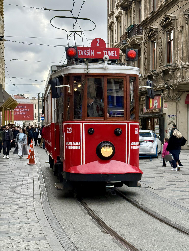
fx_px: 349
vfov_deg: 39.7
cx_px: 94
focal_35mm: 48
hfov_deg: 30.3
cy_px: 126
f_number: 1.78
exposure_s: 1/939
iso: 100
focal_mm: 6.76
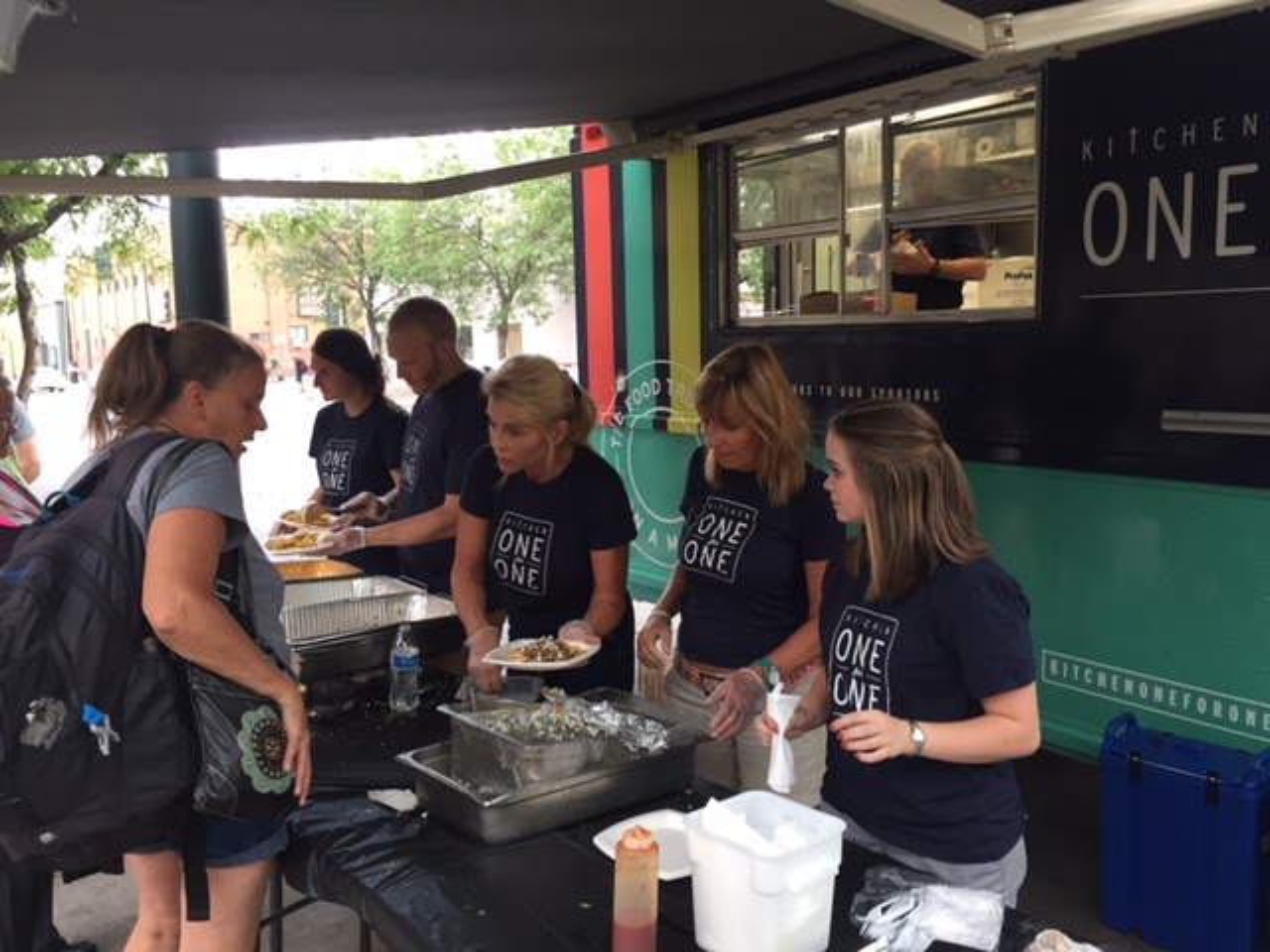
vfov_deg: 48.2
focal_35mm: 29
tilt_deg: -5.6
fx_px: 1064
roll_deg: +2.3
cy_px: 476
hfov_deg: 61.7
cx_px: 635
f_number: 2.2
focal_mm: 4.15
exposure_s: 1/30
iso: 32
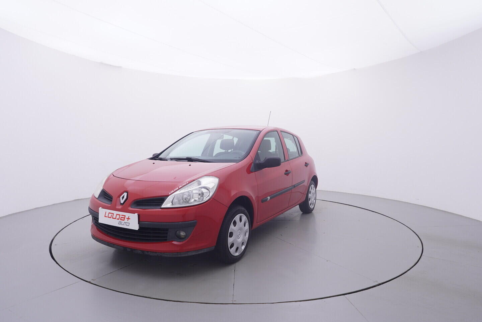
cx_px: 241
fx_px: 301
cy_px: 161
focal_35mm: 22
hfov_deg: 77.3
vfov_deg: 56.2
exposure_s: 1/80
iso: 200
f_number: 5
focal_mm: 15
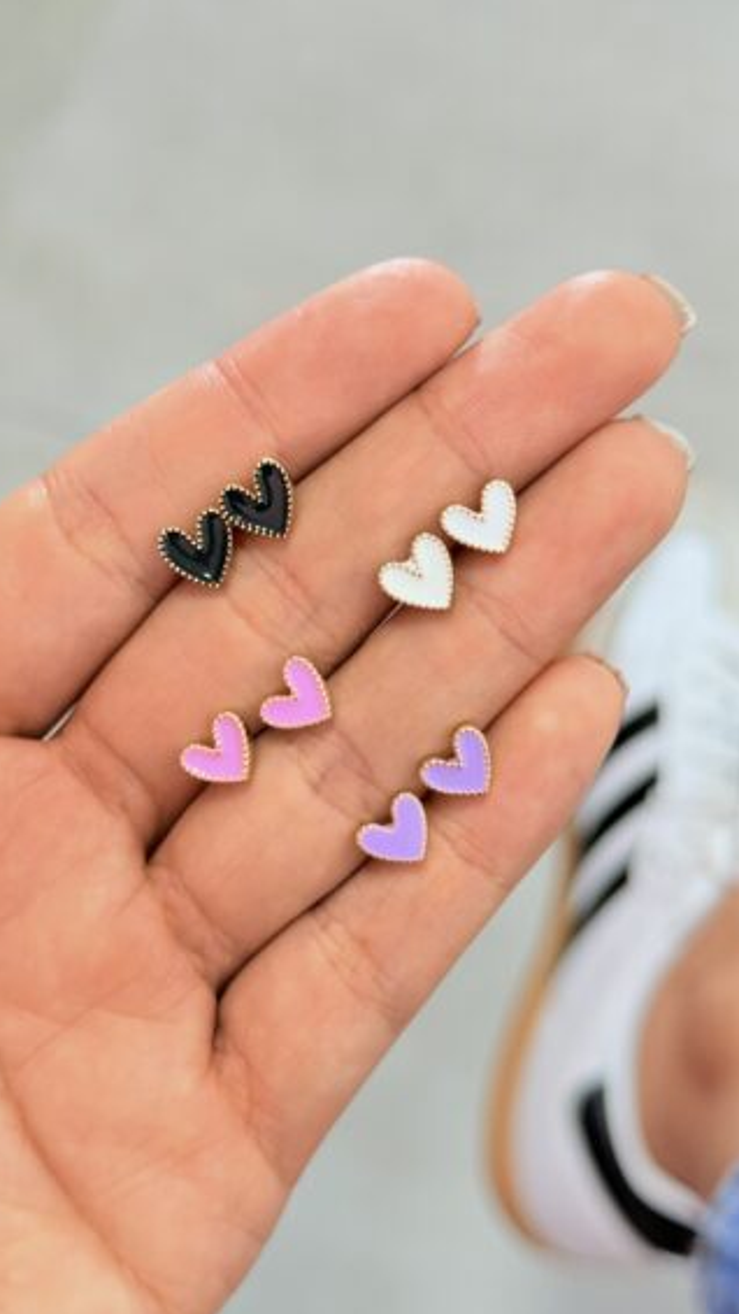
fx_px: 1845
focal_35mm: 53
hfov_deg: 22.6
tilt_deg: -59.4
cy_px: 652
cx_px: 351
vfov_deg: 39.2
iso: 125
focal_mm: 6.76
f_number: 1.78
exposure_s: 1/60
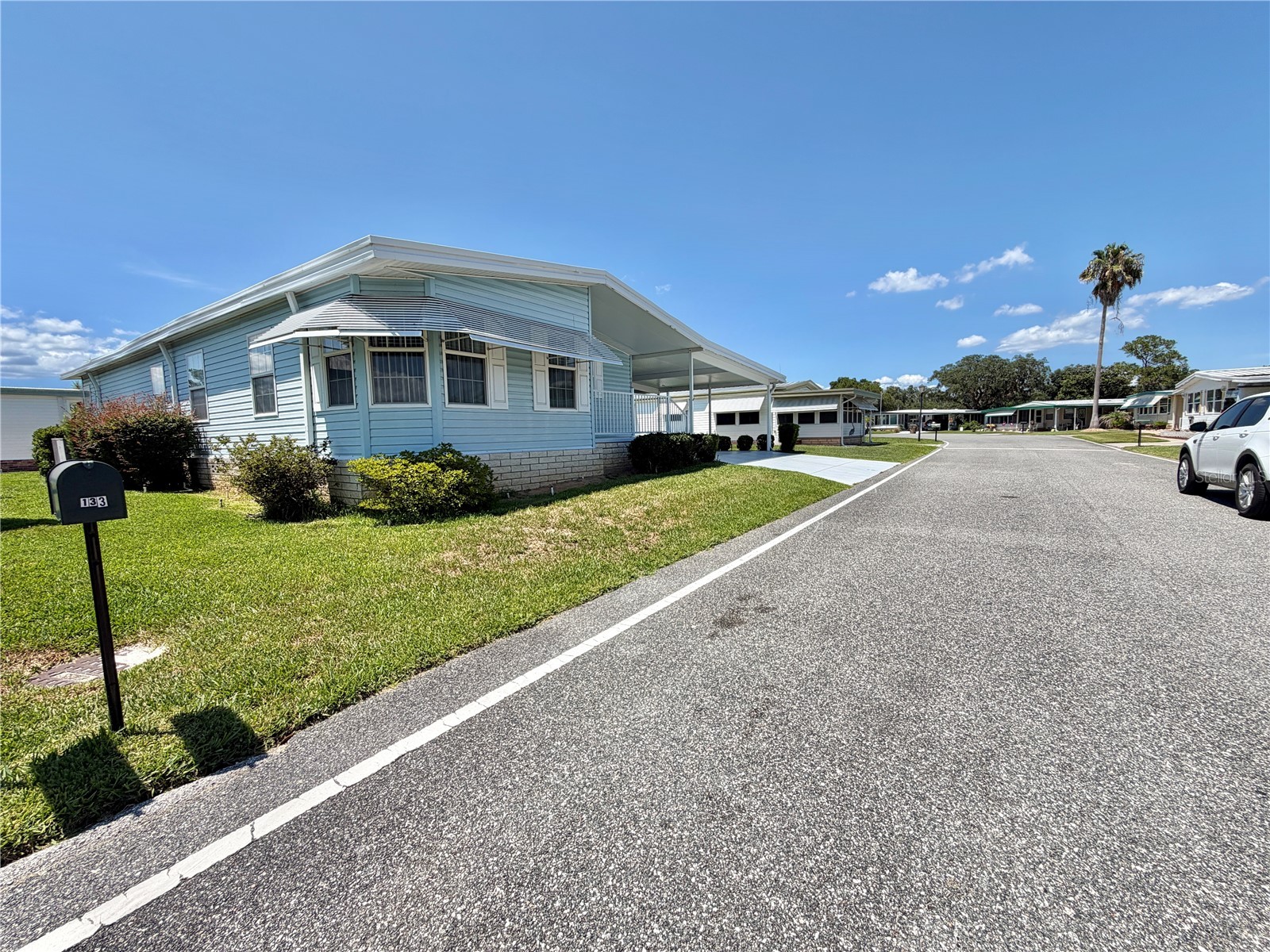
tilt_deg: -4.7
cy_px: 476
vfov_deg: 85.7
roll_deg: +2.5
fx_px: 514
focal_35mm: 14
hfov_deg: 102.1
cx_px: 635
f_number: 2.2
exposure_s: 1/799
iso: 20
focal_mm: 2.22
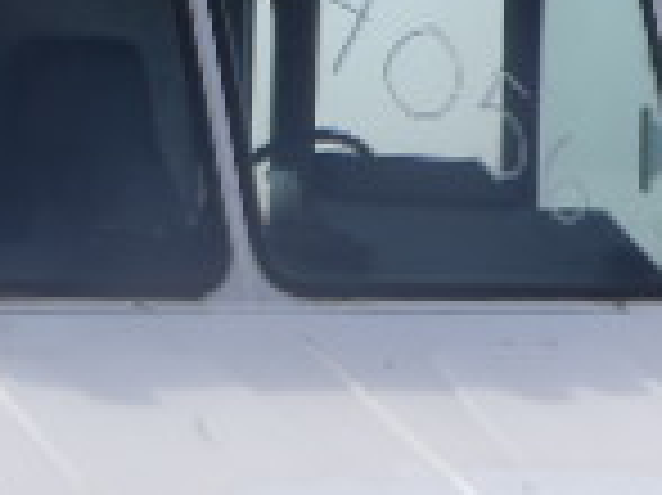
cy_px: 477
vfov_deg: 12.0
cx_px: 126
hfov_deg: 16.0
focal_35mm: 122
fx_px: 2331
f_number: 5.6
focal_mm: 5
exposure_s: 1/400
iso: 80
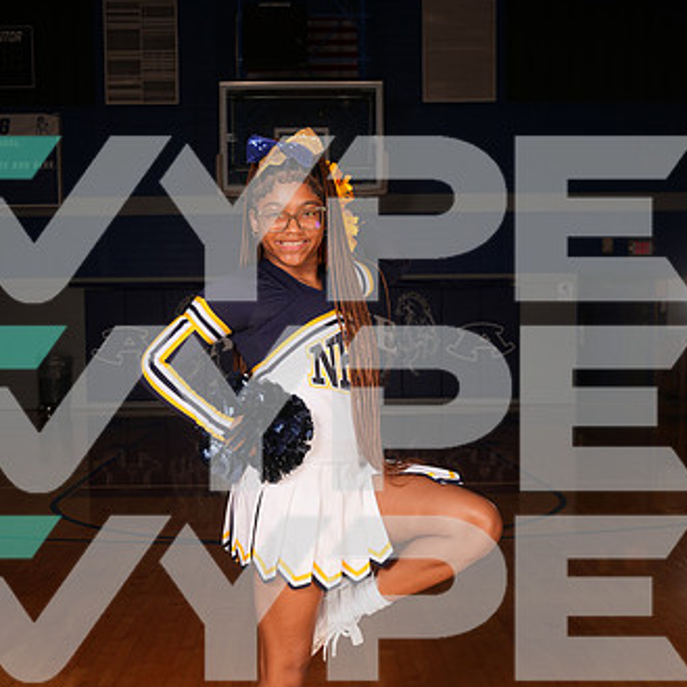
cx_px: 302
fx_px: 1078
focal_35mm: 48
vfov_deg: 35.2
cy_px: 409
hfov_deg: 35.3
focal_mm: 32
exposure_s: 1/100
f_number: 6.3
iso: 100
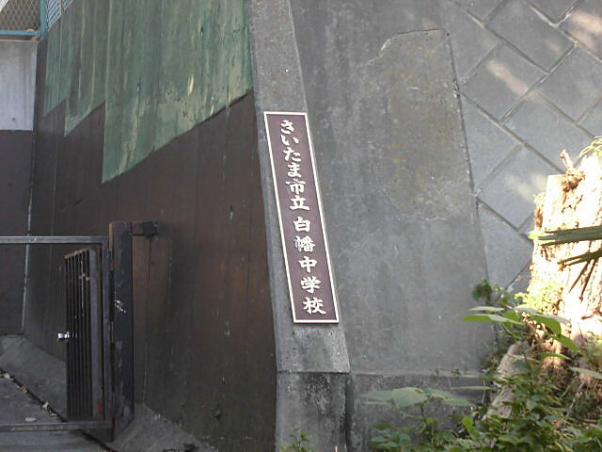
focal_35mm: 107
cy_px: 226
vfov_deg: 13.8
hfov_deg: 18.4
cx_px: 301
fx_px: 1861
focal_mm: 19.2
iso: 200
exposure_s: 1/60
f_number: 5.1
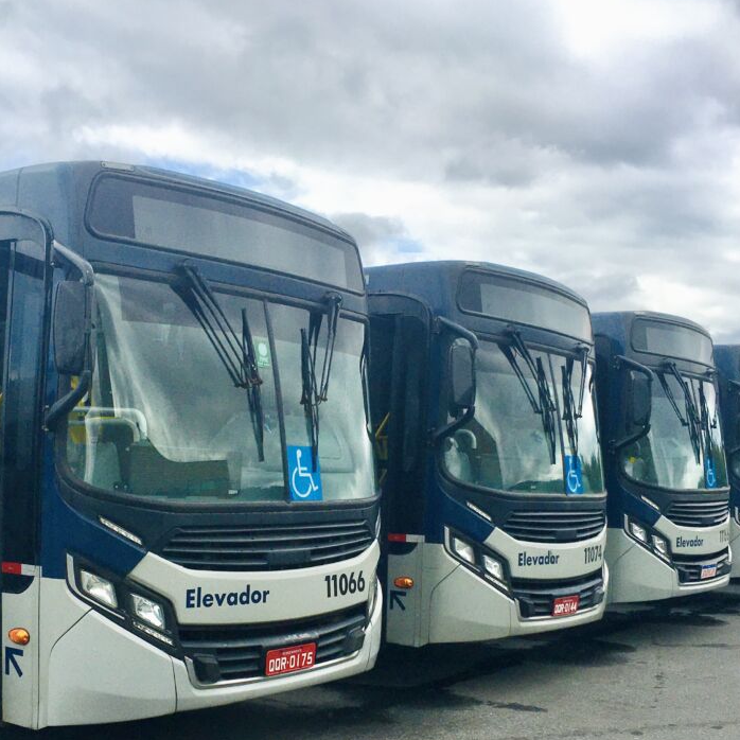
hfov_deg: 36.0
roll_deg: -0.6
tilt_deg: -2.7
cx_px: 303
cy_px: 497
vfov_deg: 35.7
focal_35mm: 47
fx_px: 1137
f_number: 2.2
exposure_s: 1/1672
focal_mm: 4.15
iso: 25
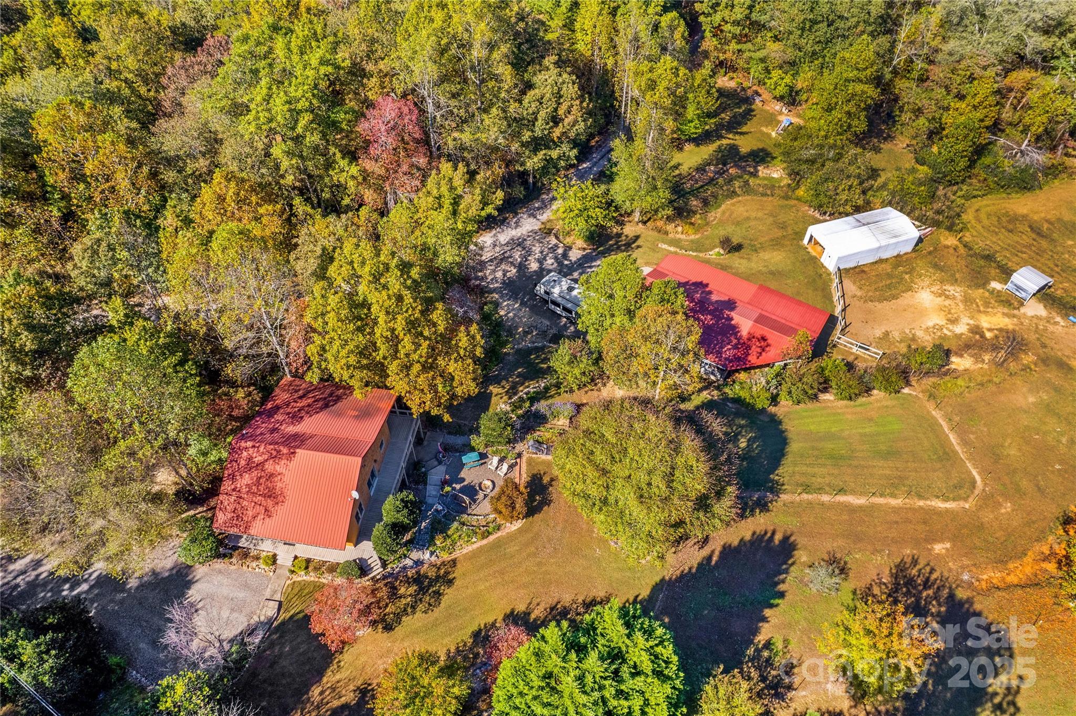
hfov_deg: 78.6
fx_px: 657
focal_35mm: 22
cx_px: 538
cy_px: 358
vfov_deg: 57.2
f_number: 2.8
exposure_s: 1/640
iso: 120
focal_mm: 8.38
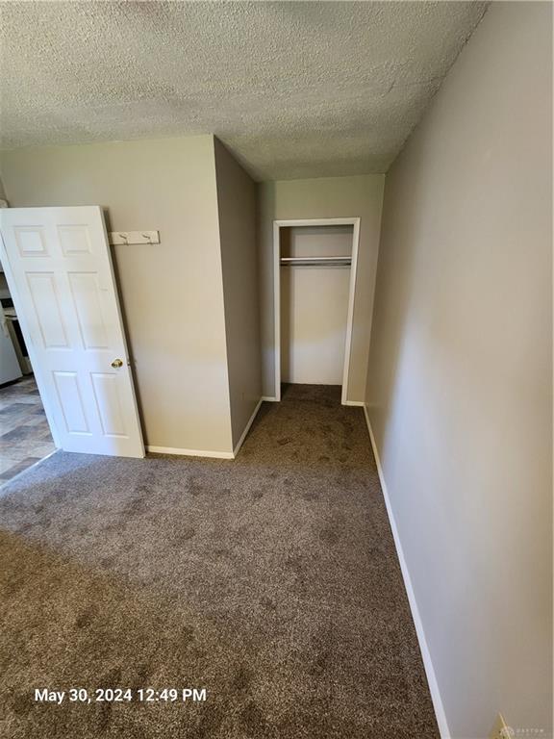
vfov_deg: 106.2
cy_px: 370
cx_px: 277
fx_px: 277
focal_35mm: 13
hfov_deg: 89.9
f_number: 2.2
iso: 400
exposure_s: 1/30
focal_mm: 2.2
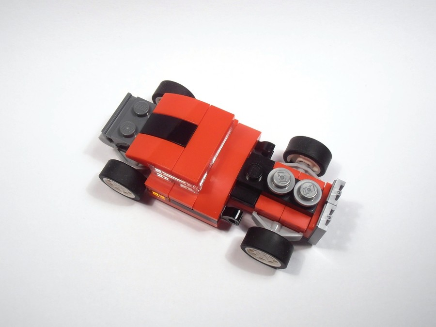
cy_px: 164
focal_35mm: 37
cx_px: 218
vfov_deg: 38.7
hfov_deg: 50.1
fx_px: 466
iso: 80
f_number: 3.9
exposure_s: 1/60
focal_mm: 6.61
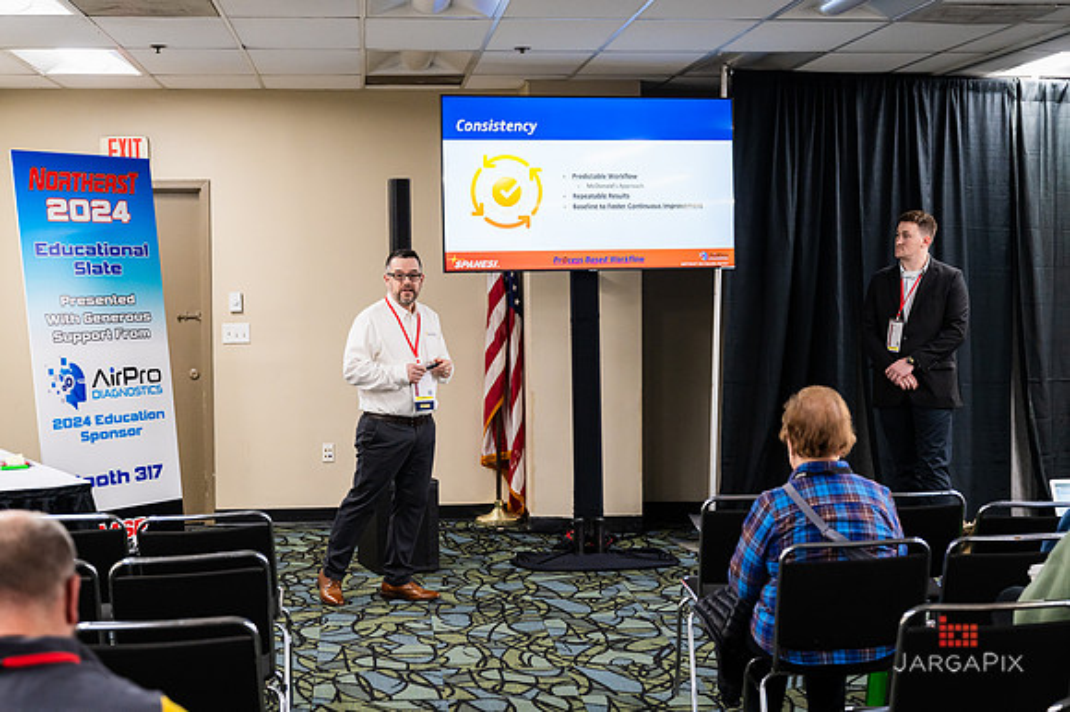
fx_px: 1769
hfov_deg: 33.7
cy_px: 356
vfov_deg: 22.8
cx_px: 535
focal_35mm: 60
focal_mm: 57
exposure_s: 1/200
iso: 1600
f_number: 4
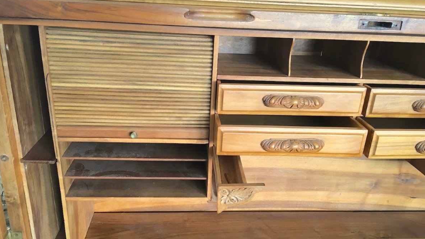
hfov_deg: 61.0
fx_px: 361
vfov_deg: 36.5
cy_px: 142
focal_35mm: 32
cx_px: 213
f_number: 2.2
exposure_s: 1/33
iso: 80
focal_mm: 4.15
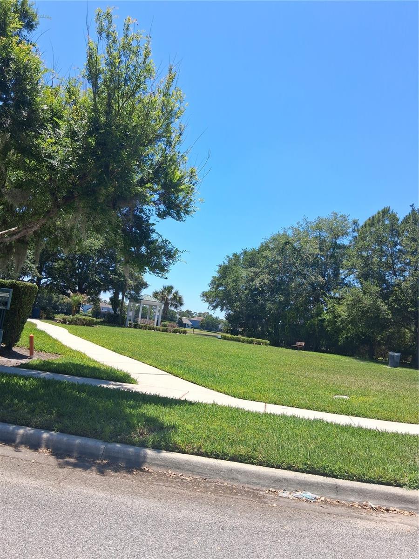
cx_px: 210
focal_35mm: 26
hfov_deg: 53.1
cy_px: 280
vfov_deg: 67.3
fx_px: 420
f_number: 1.8
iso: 25
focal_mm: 3.98
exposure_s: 1/393
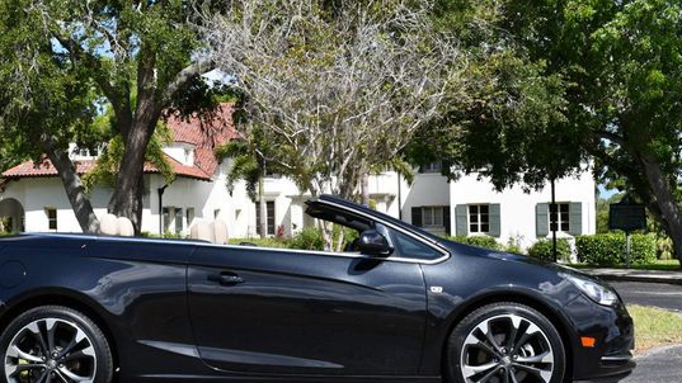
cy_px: 202
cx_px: 283
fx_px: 1085
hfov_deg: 34.8
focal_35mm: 60
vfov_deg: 20.0
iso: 110
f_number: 8
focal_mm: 24
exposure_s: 1/250
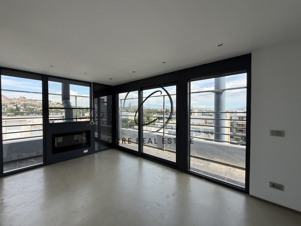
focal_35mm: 14
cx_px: 150
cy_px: 113
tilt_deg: -2.2
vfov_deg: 85.7
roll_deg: -0.5
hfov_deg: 102.1
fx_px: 122
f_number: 2.2
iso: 40
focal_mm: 2.22
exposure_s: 1/502
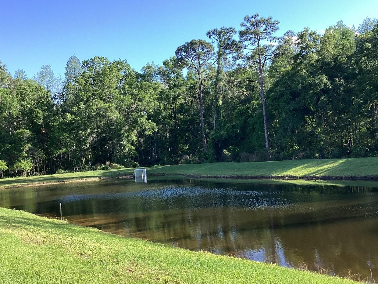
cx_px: 193
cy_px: 166
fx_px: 437
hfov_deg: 46.8
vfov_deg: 35.9
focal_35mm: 40
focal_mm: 3.3
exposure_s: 1/420
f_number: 2.4
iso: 25
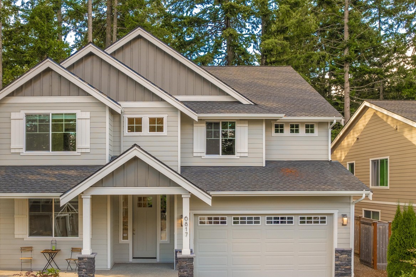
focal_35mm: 32
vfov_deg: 40.8
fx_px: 370
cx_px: 148
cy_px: 175
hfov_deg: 57.8
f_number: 2.8
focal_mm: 8.38
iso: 140
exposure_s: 1/15
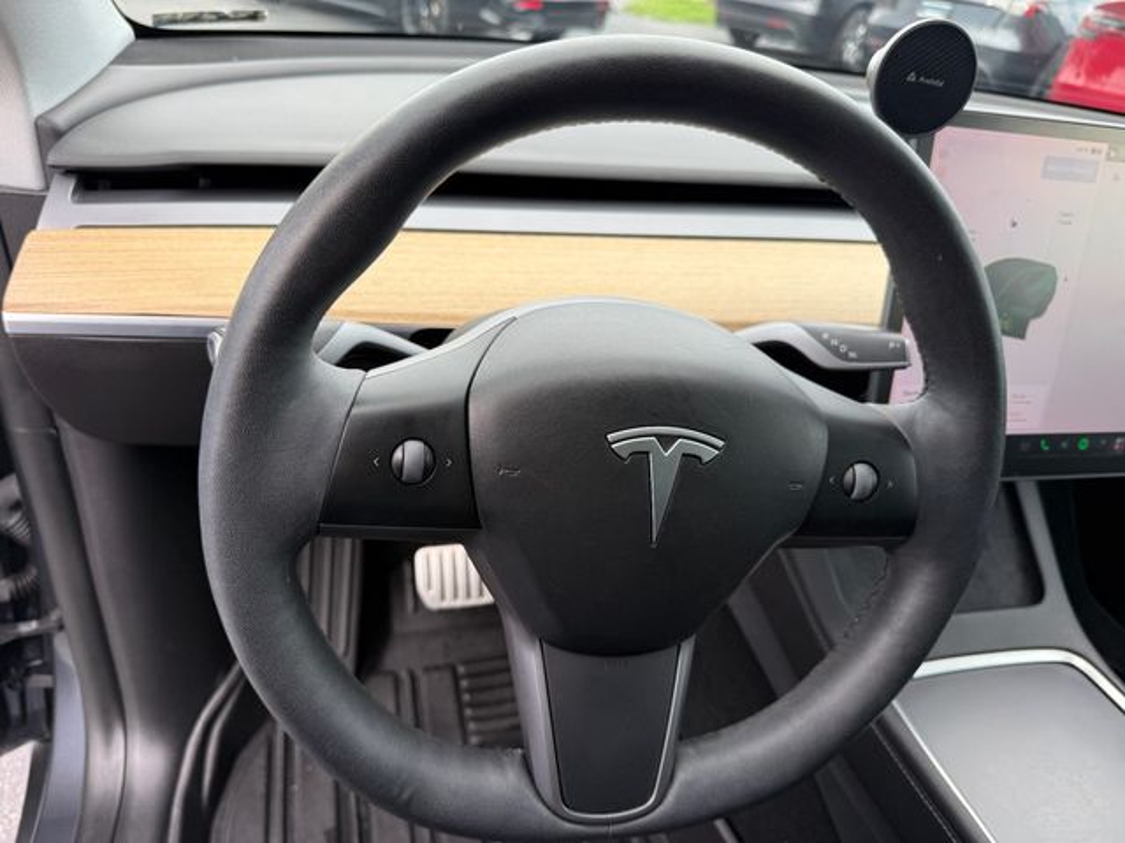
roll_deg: -7.7
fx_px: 780
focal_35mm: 24
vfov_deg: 56.8
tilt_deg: -31.3
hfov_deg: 71.6
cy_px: 422
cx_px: 562
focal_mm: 6.76
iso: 80
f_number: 1.78
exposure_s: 1/367
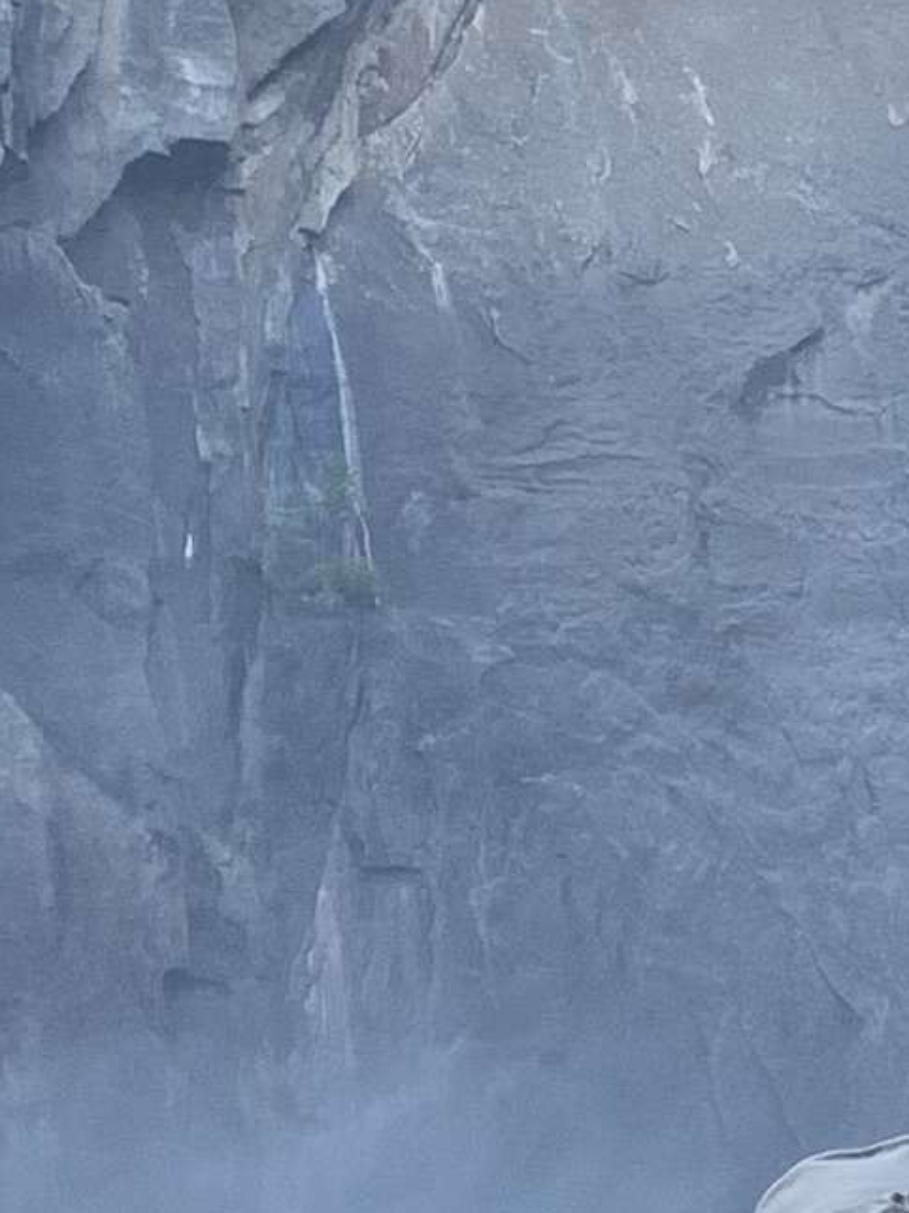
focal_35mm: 163
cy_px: 526
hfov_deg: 8.7
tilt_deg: +23.5
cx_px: 1628
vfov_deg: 12.1
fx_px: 5709
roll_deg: +8.1
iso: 80
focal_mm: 4.25
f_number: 1.8
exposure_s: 1/121
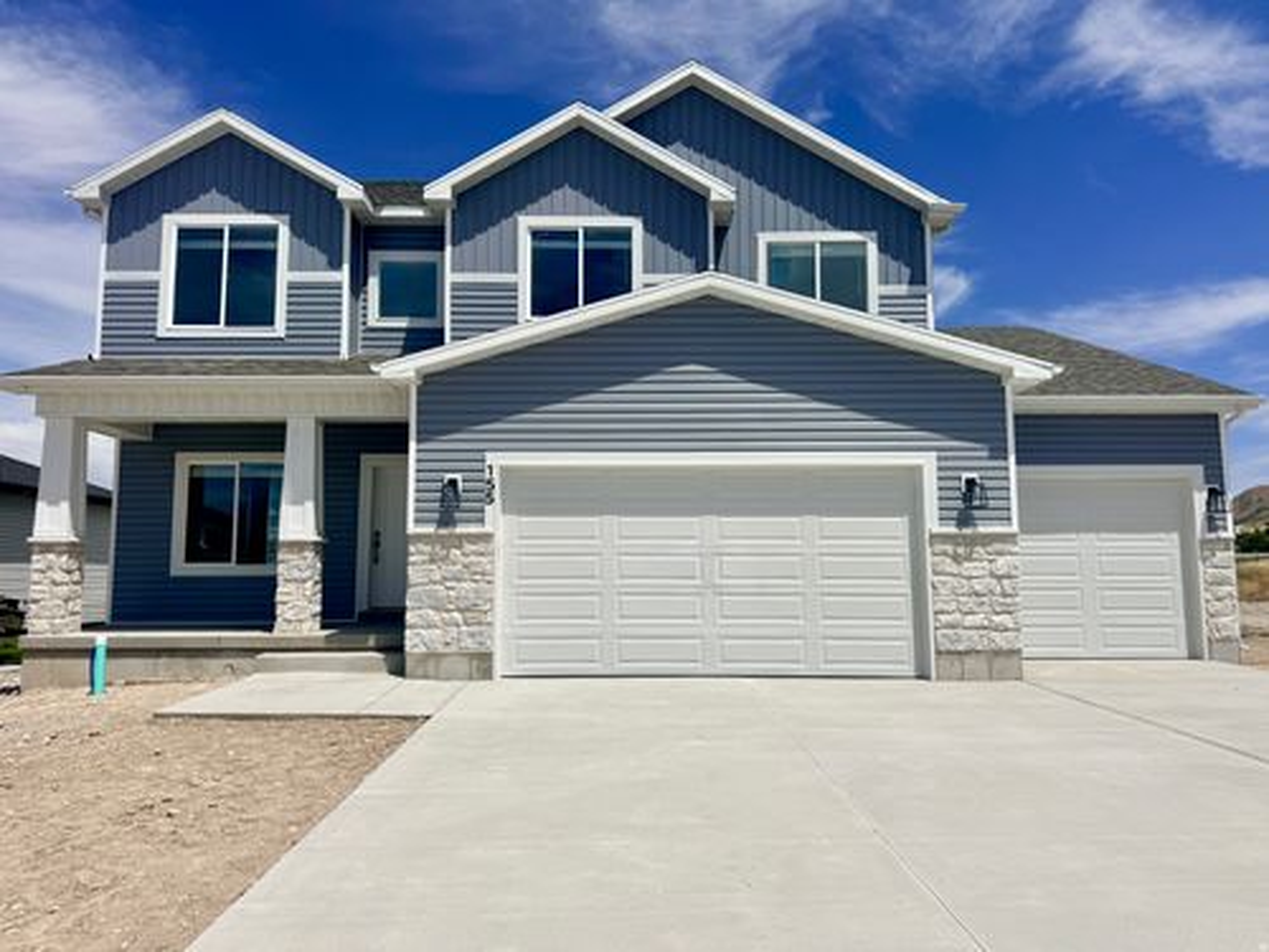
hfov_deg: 71.6
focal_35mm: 24
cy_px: 476
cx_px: 634
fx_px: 880
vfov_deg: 56.8
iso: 80
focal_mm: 6.76
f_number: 1.78
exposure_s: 1/14286
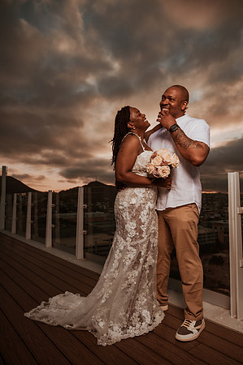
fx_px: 244
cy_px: 182
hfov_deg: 53.0
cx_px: 122
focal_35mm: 24
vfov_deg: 73.8
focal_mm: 24
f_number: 4
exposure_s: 1/1600
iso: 160
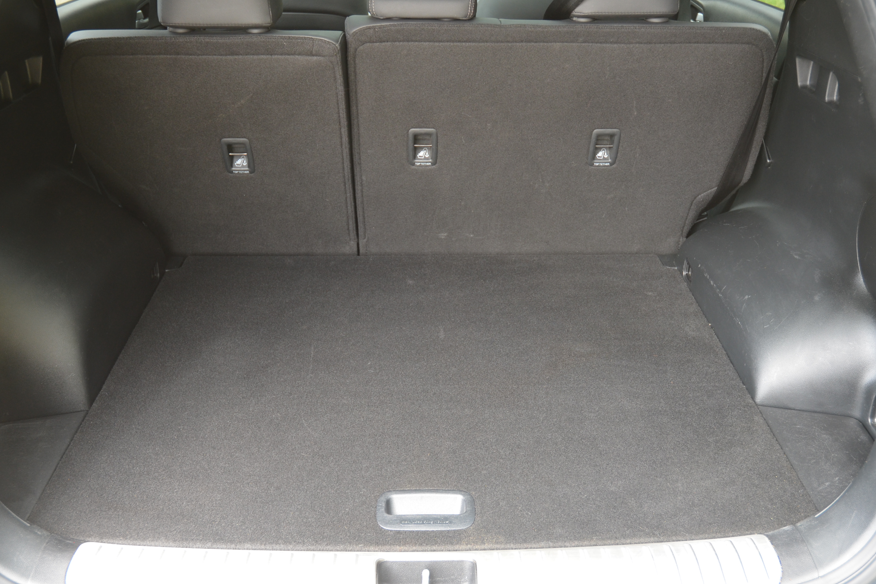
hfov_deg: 51.9
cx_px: 443
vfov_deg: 35.9
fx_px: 900
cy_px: 292
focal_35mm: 37
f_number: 4
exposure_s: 1/60
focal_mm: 24
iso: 450
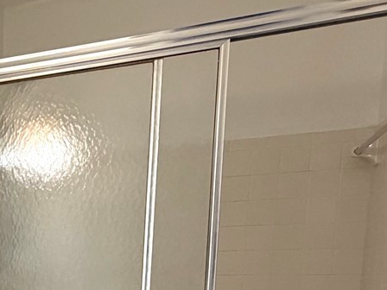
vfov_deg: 26.0
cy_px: 348
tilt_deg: -7.3
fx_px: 559
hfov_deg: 32.6
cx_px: -57
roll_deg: +0.7
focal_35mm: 50
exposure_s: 1/120
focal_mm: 2.22
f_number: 2.2
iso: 160
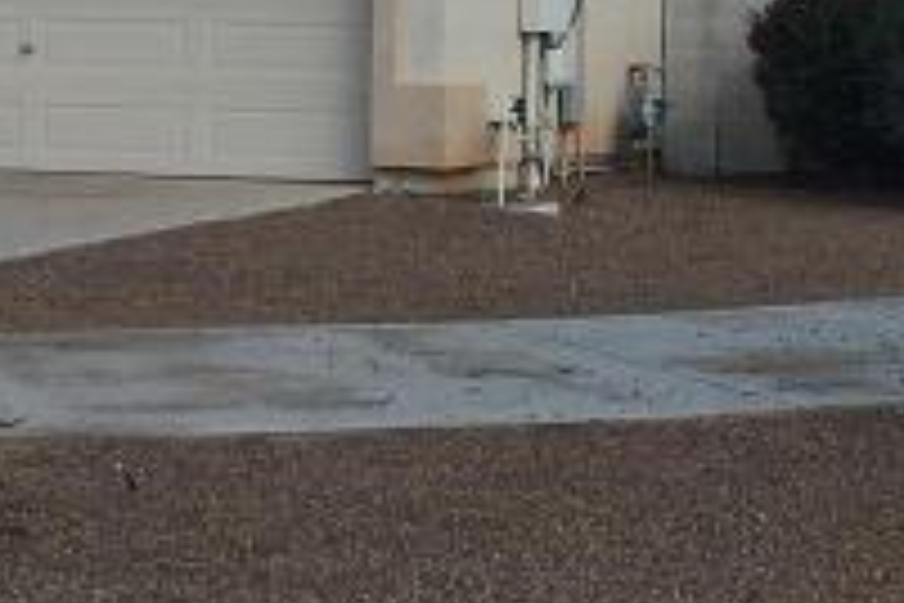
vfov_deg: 8.9
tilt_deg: -2.7
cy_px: 198
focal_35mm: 154
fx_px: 3867
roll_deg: -1.8
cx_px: 697
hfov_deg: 13.3
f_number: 2.2
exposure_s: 1/1282
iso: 25
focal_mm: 4.15
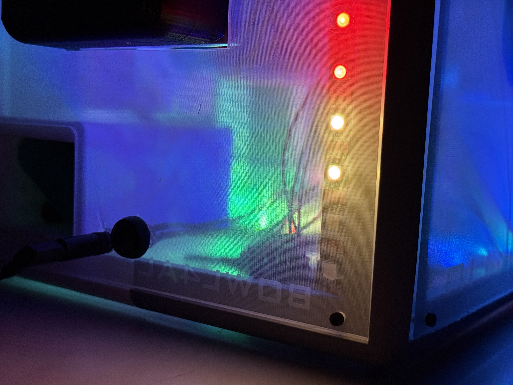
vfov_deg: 30.3
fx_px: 711
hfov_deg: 39.7
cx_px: 256
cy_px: 192
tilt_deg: -5.9
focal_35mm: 48
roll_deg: -2.3
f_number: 1.78
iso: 250
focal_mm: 6.76
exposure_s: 1/51
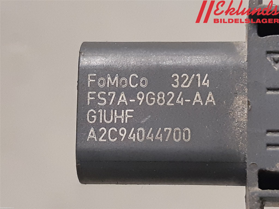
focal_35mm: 26
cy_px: 104
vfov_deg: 53.1
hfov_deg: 67.3
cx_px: 140
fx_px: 210
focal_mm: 3.93
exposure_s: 1/50
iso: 320
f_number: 1.7
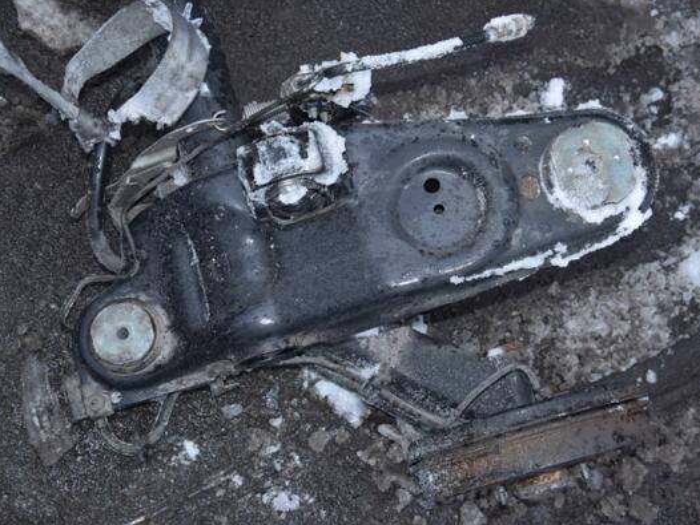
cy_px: 262
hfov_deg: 33.4
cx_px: 395
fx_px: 1164
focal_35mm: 58
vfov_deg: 25.4
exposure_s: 1/80
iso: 800
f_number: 5
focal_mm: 35
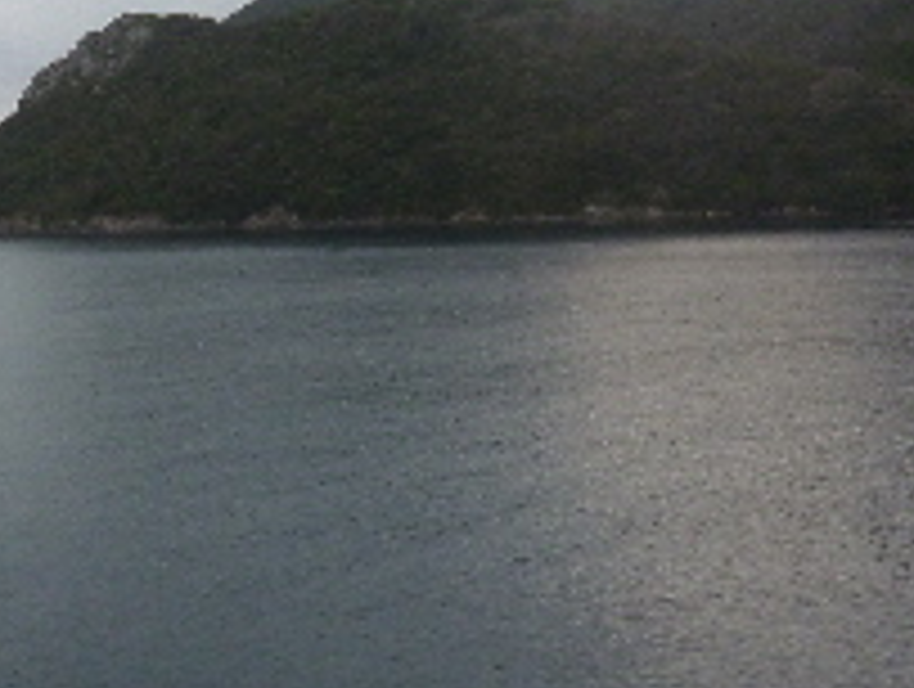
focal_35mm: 59
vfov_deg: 24.6
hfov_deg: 31.1
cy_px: 164
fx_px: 1561
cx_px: 81
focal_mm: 4.3
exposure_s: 1/60
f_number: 2.5
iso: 250
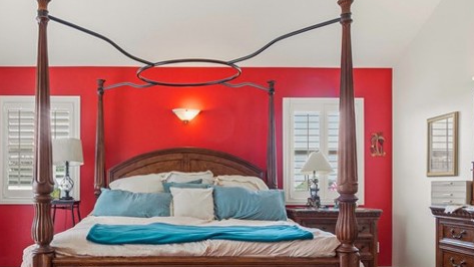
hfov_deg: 57.6
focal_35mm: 34
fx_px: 427
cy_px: 189
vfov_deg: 34.1
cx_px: 190
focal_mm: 10
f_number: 8
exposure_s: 1/5
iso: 400
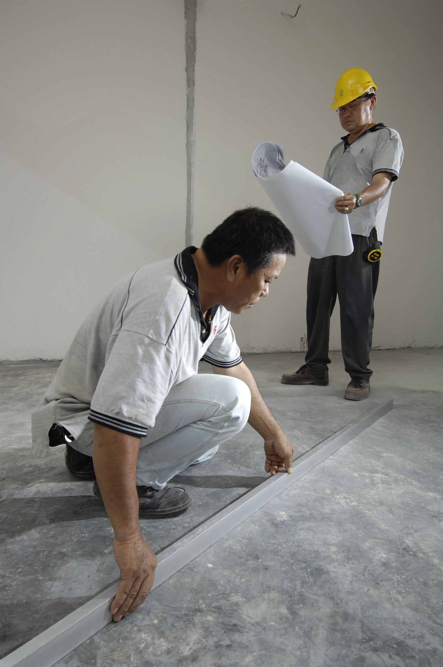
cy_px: 334
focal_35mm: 22
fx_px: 416
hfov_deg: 56.0
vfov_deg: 77.4
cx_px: 222
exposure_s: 1/25
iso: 100
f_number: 8
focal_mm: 15
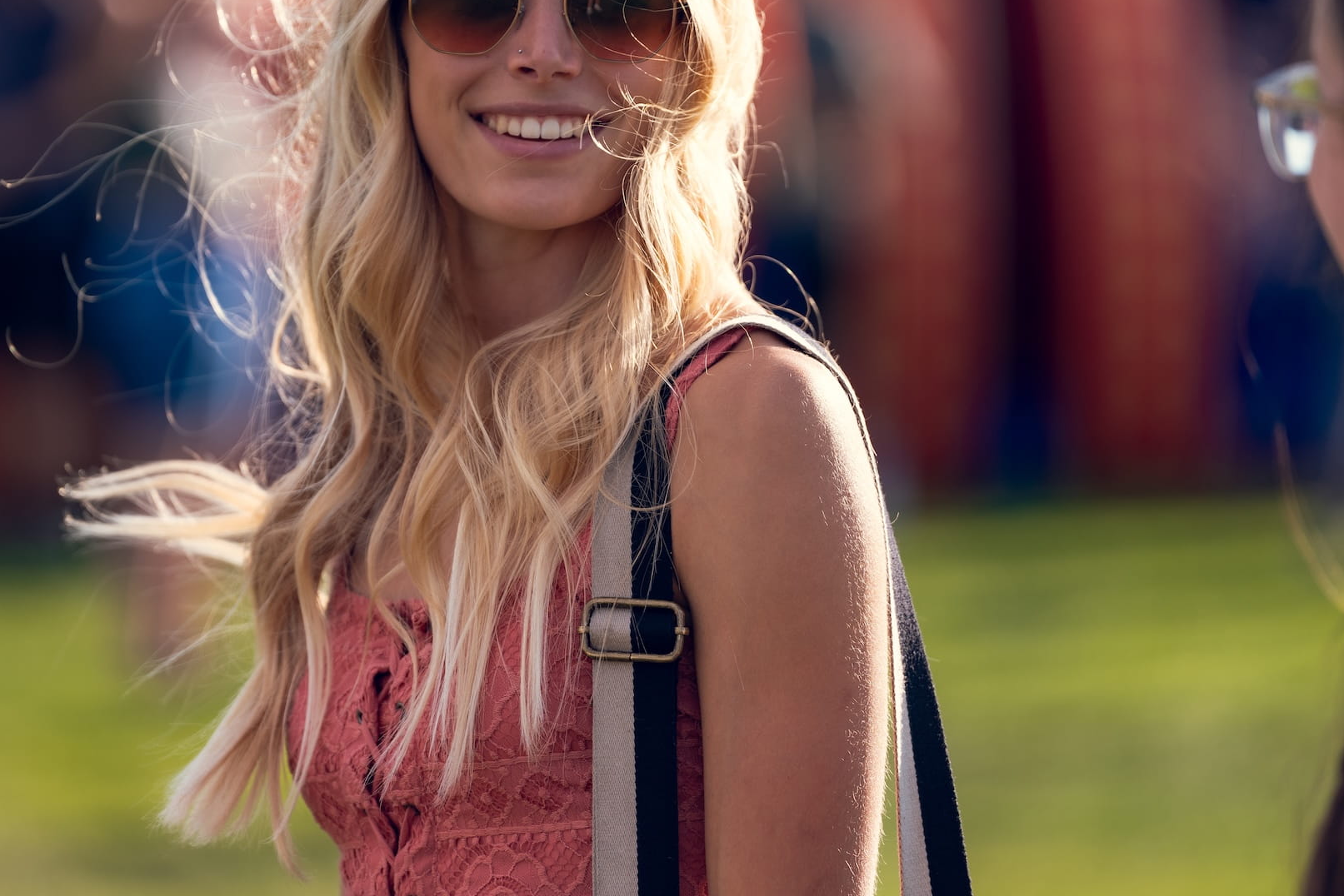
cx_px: 587
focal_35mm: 310
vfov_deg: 4.4
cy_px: 331
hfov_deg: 6.6
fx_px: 11575
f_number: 2.8
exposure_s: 1/1000
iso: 100
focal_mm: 200
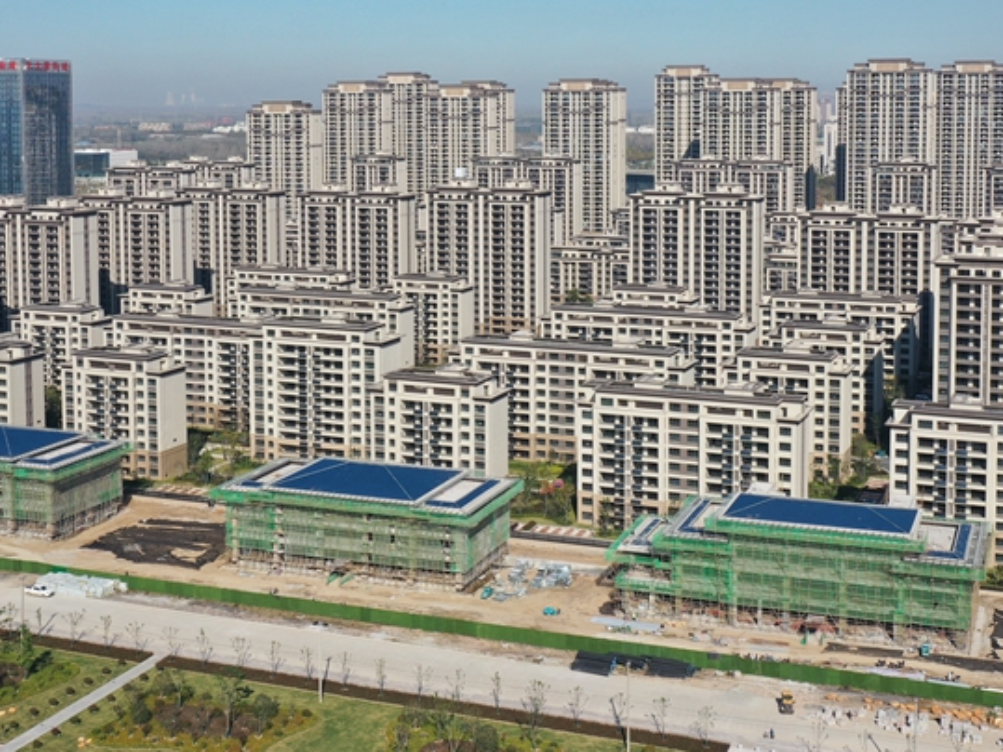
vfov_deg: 28.7
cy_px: 204
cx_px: 512
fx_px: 1448
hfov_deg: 38.2
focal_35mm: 50
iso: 100
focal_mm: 10.26
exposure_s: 1/500
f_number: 6.3
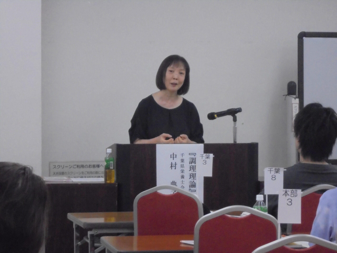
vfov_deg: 9.5
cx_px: 168
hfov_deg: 12.7
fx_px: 1519
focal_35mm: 156
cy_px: 126
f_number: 6.5
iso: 800
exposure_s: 1/60
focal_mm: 27.6
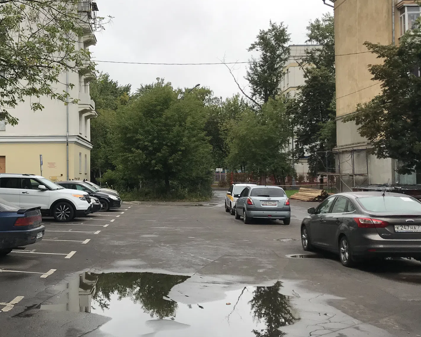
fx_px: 573
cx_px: 114
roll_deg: +1.0
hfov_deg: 39.4
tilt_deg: +4.6
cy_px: 159
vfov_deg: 32.7
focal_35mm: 46
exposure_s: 1/509
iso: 20
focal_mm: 3.99
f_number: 1.8
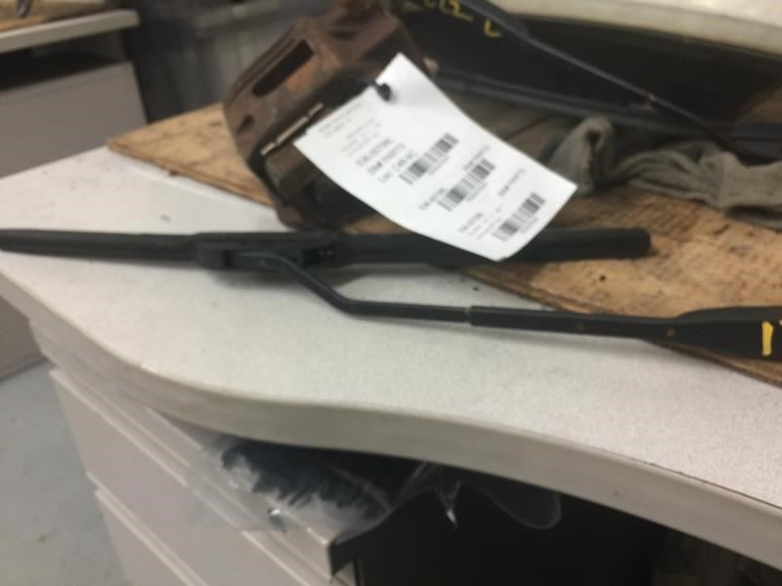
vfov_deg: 48.2
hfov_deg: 61.7
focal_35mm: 29
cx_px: 391
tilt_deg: -30.0
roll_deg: +2.9
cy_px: 293
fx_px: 655
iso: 40
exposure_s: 1/15
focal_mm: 4.15
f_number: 2.2
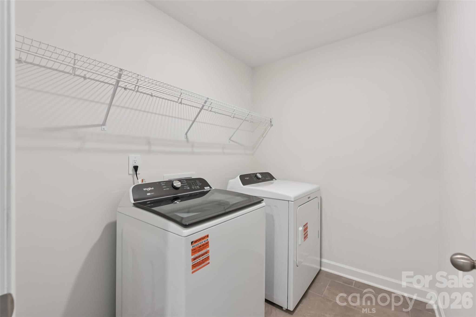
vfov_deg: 77.3
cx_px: 238
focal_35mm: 15
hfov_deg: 100.4
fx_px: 198
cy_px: 158
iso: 200
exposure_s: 1/6
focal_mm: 15
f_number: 8
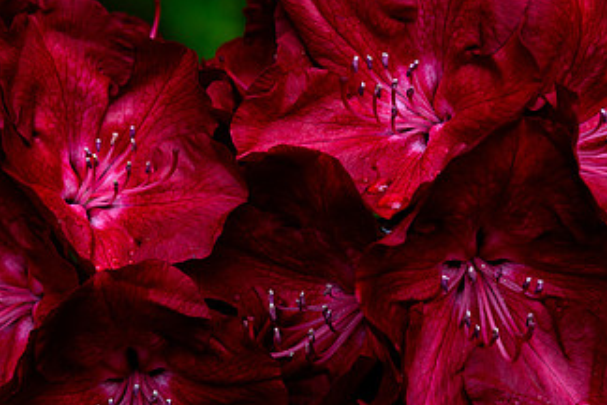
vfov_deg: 9.0
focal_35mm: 152
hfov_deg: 13.5
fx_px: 2563
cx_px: 289
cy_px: 259
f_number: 8
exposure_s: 1/125
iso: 200
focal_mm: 85
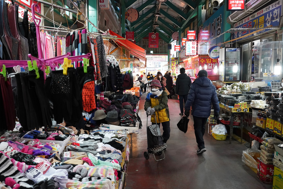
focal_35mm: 28
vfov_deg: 46.4
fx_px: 220
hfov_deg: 65.5
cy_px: 94
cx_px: 142
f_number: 8
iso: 3200
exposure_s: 1/100
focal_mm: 28
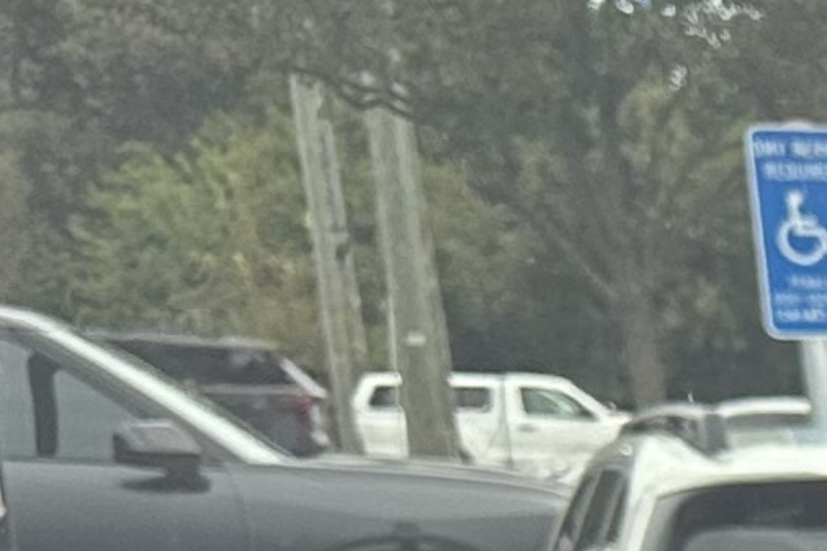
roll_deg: +0.0
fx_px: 4570
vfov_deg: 6.1
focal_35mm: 199
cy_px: 1944
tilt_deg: -17.3
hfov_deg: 8.3
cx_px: 2702
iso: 64
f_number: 1.78
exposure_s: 1/176
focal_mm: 6.86
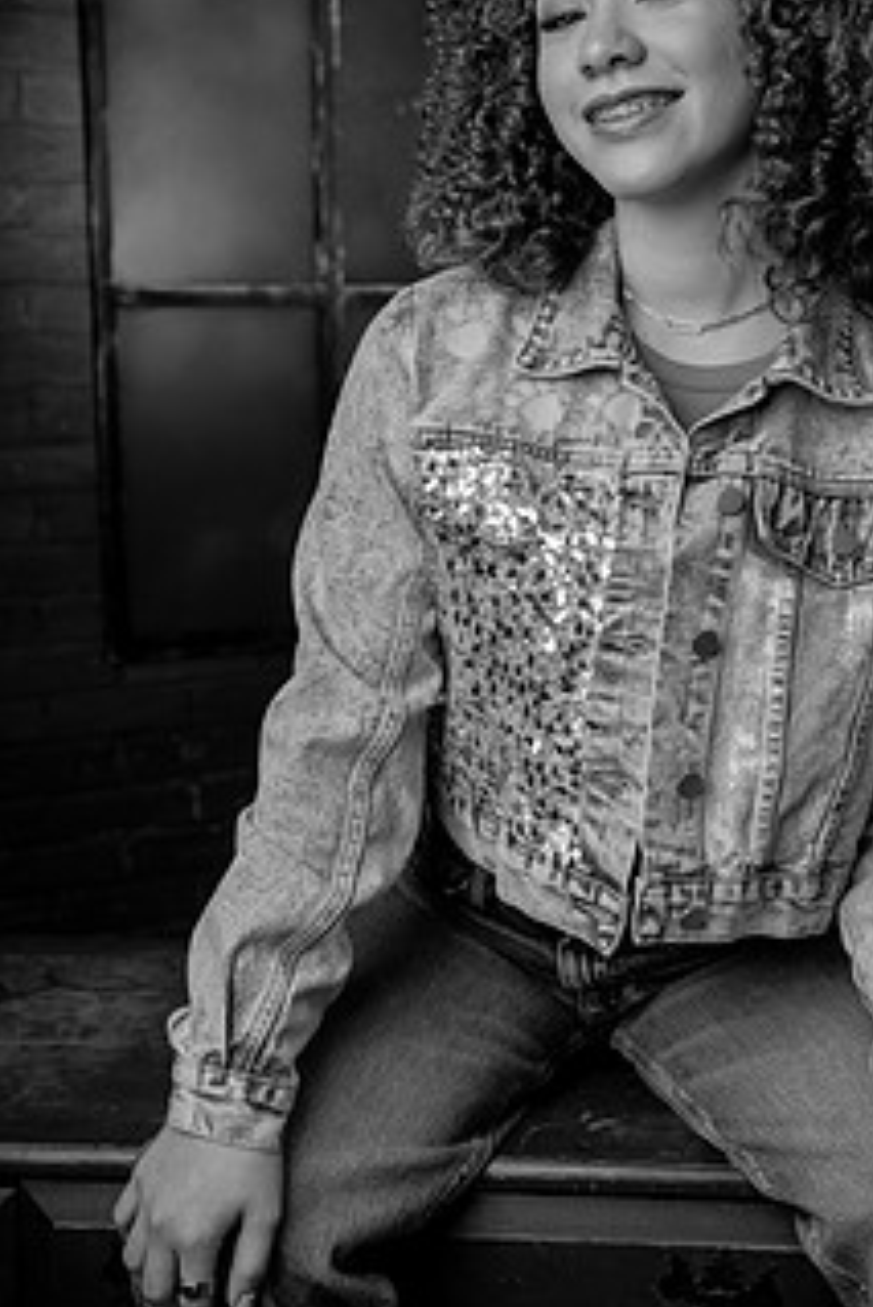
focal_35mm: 62
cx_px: 611
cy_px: 664
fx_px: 2253
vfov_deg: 32.4
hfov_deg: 21.8
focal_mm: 44
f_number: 5
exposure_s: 1/80
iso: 100
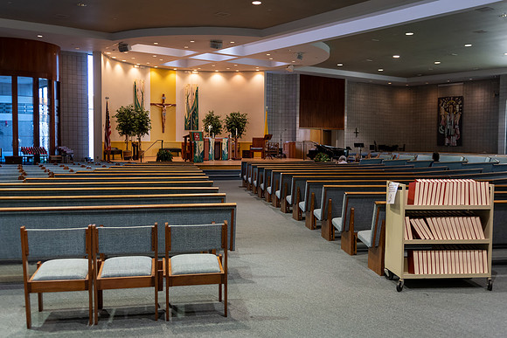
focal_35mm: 37
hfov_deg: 51.6
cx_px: 258
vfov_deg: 35.8
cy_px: 163
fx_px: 524
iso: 720
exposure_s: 1/80
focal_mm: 23
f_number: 2.8
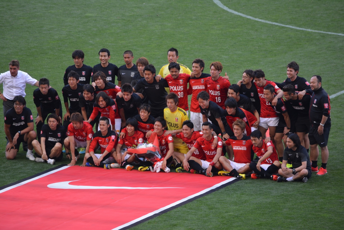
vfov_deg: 3.8
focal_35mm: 360
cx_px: 172
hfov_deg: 5.7
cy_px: 115
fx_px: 3439
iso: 560
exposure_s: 1/250
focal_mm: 240
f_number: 5.3
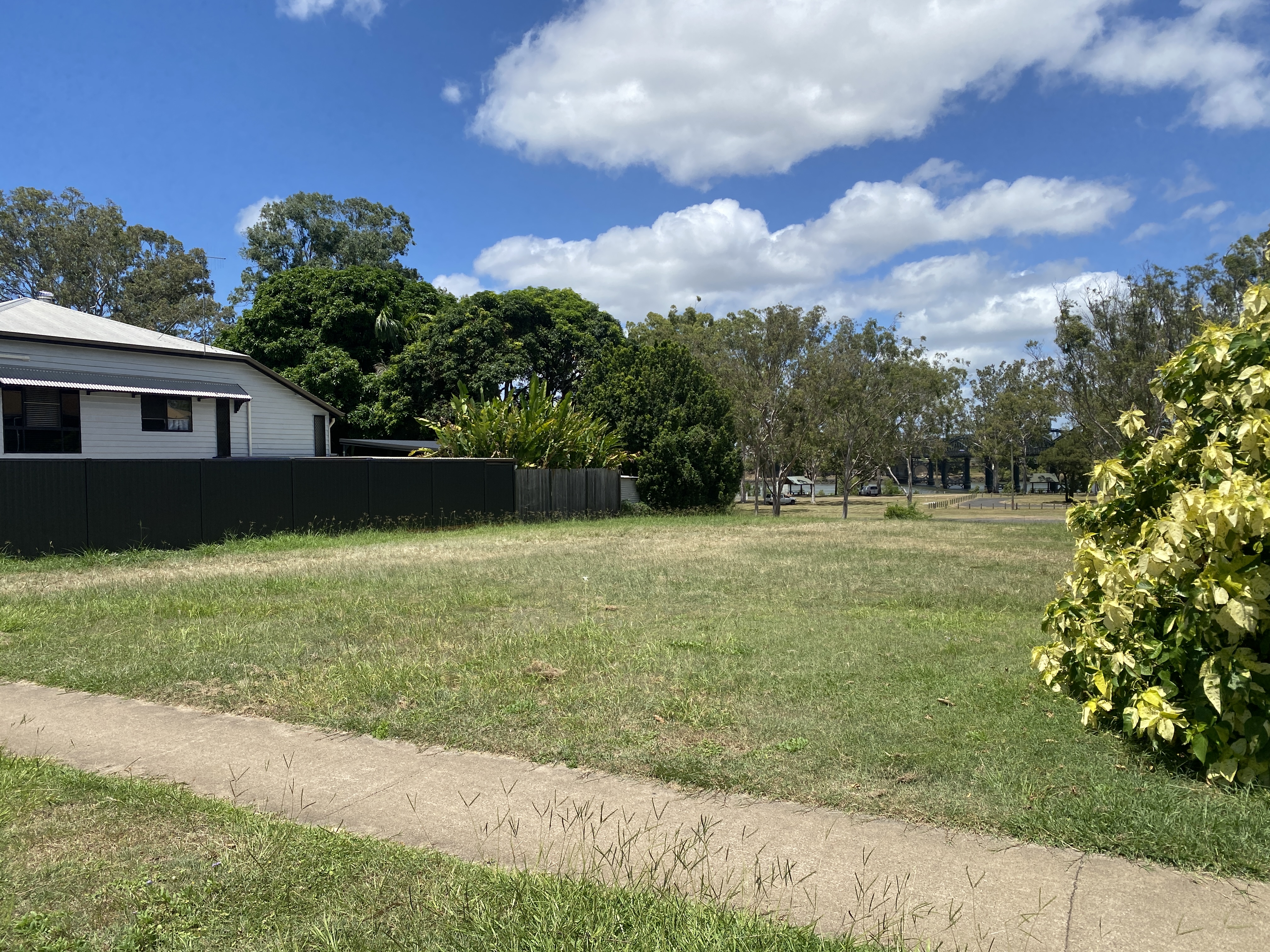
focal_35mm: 26
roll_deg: -0.4
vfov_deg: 53.1
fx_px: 954
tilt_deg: -0.5
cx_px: 635
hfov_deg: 67.3
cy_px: 476
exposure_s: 1/3610
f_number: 1.8
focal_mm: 4.25
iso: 32
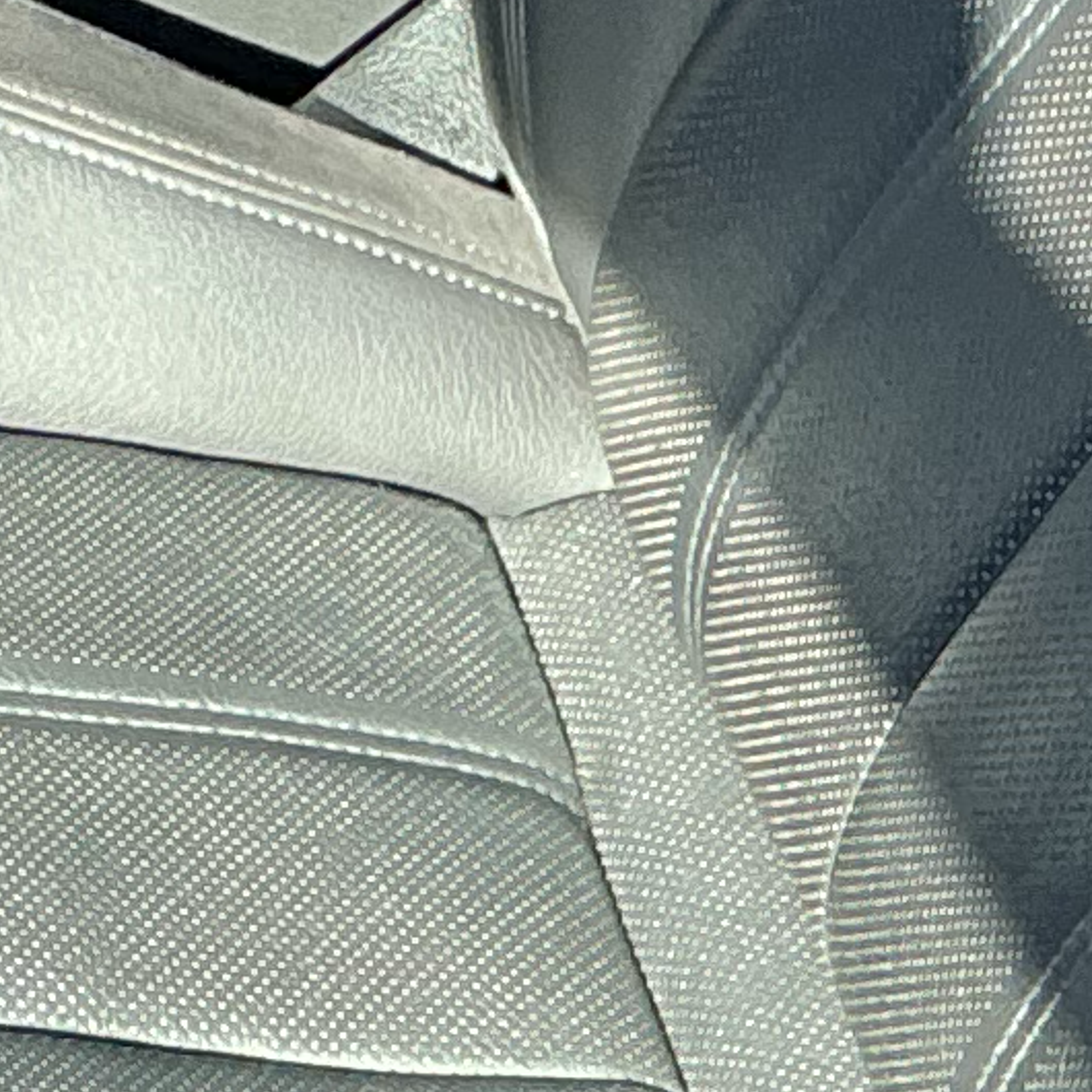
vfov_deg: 8.9
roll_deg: +1.9
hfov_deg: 8.9
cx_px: -266
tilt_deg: -33.4
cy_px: -144
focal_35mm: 195
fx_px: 6960
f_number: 1.8
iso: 16
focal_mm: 3
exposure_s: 1/120
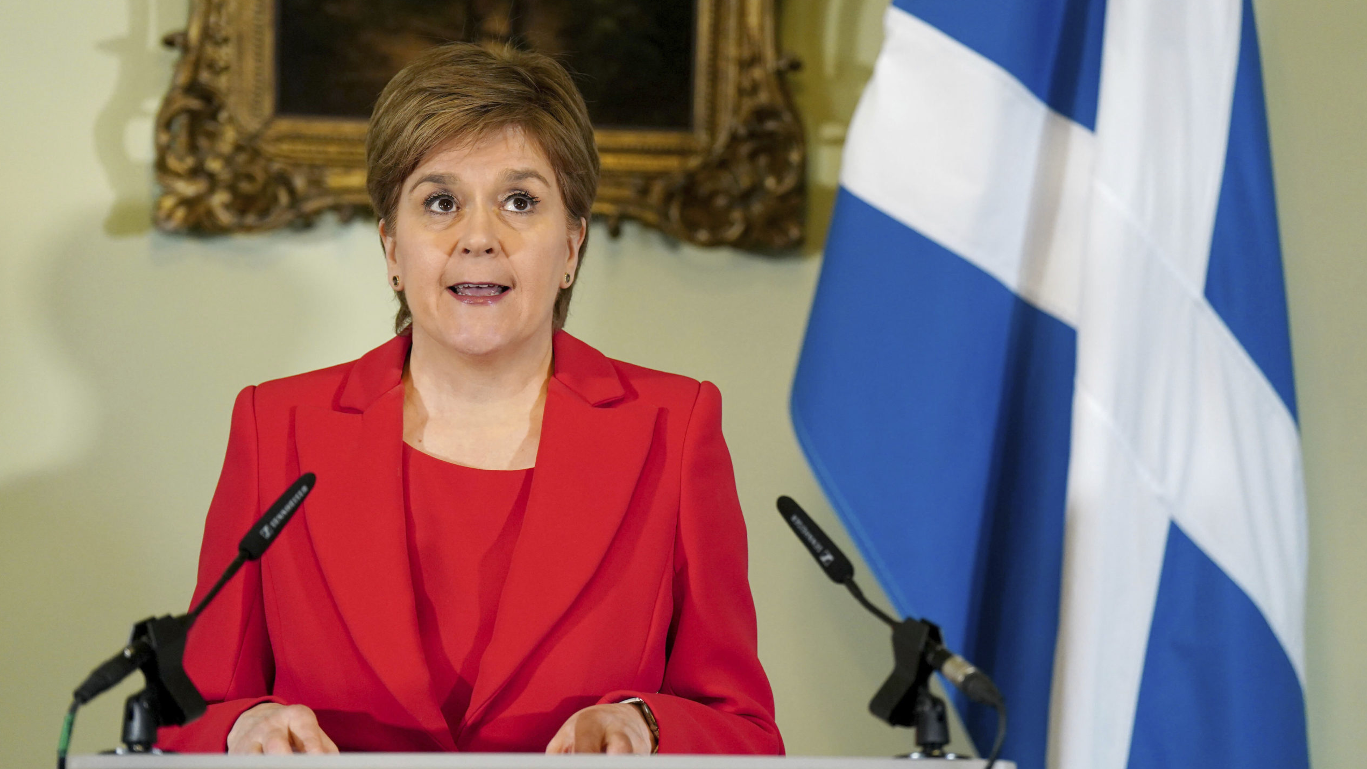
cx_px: 685
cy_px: 370
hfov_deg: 16.0
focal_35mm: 134
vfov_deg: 9.1
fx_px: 4857
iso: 2500
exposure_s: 1/200
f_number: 2.8
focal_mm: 127
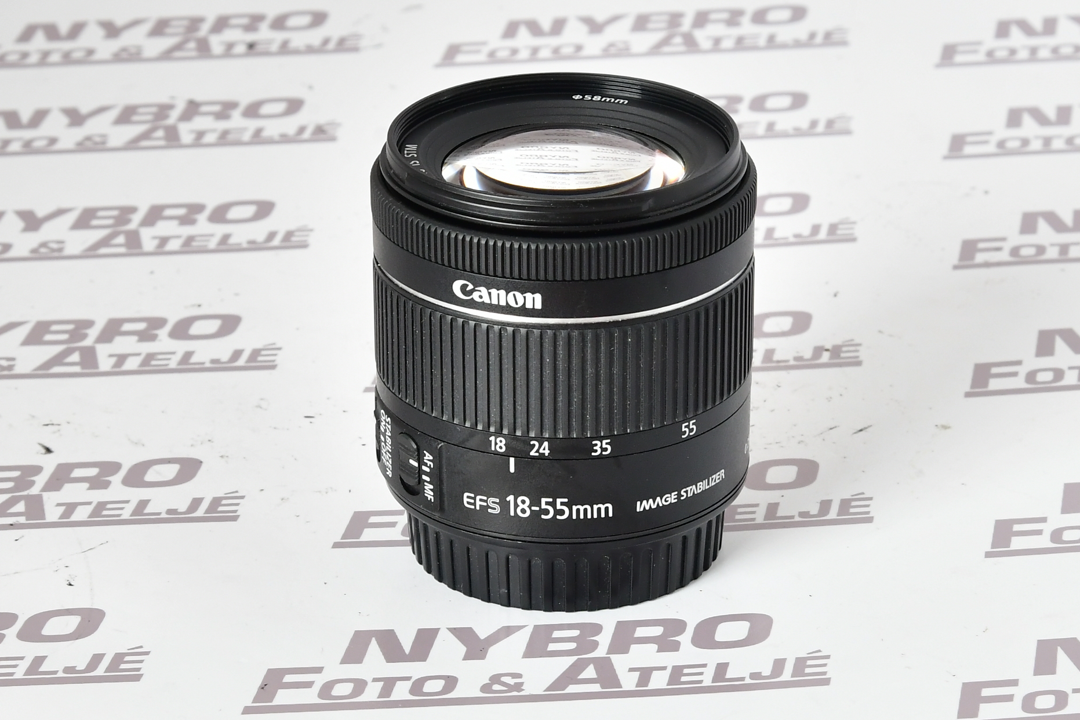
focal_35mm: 67
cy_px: 361
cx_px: 538
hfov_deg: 30.1
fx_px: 2010
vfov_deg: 20.3
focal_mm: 65
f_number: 11
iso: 800
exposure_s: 1/125
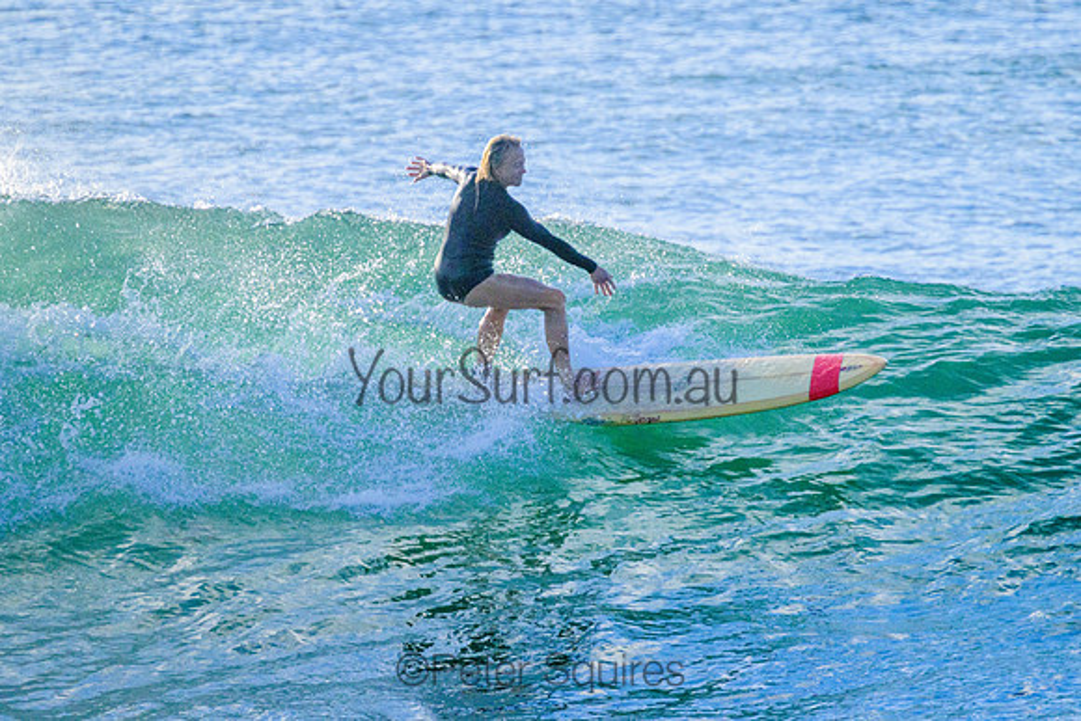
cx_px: 585
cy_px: 348
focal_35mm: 949
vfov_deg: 1.5
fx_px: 28493
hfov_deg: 2.2
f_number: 11
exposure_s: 1/2000
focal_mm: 800
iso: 1250
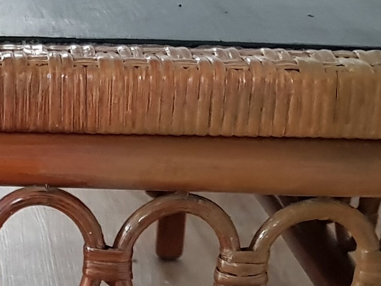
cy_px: 461
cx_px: -109
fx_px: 1266
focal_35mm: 115
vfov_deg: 12.1
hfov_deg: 16.2
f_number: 1.7
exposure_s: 1/10
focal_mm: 4.2
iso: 320
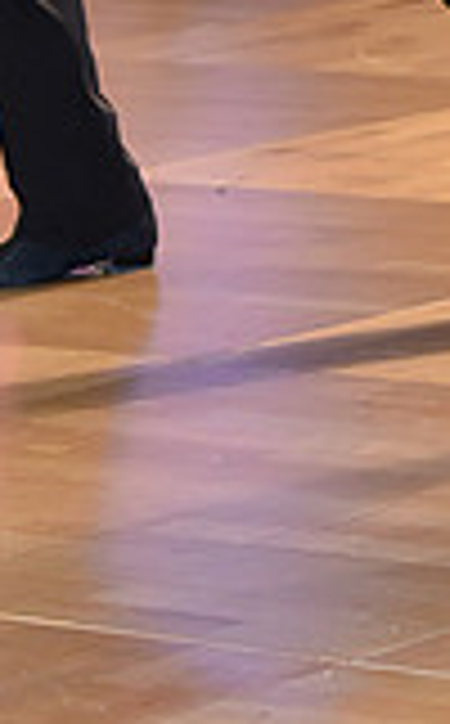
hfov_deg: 4.2
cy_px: -364
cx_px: 682
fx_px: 6169
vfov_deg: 6.6
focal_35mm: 313
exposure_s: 1/250
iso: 2000
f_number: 5
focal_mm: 85
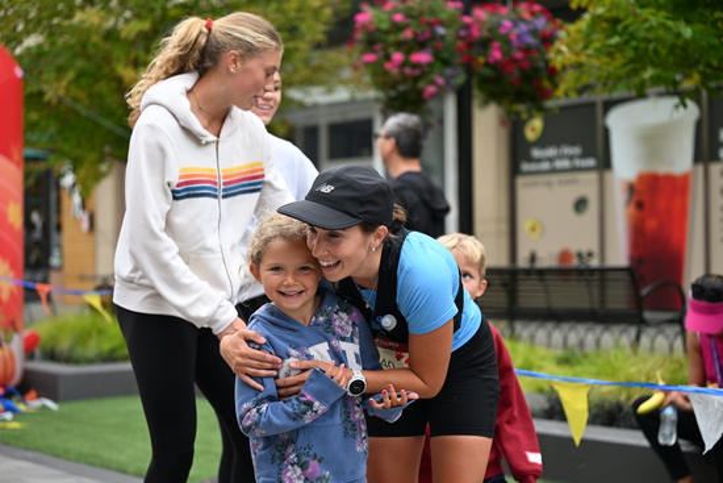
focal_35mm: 70
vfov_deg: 19.5
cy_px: 242
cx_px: 362
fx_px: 1406
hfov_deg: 28.8
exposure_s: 1/1600
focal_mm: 70
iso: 640
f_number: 2.8
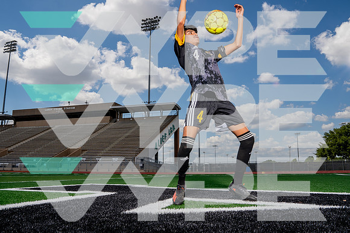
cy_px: 117
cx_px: 175
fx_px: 287
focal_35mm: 29
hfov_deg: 62.8
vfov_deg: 44.3
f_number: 13
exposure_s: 1/250
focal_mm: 25
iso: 100
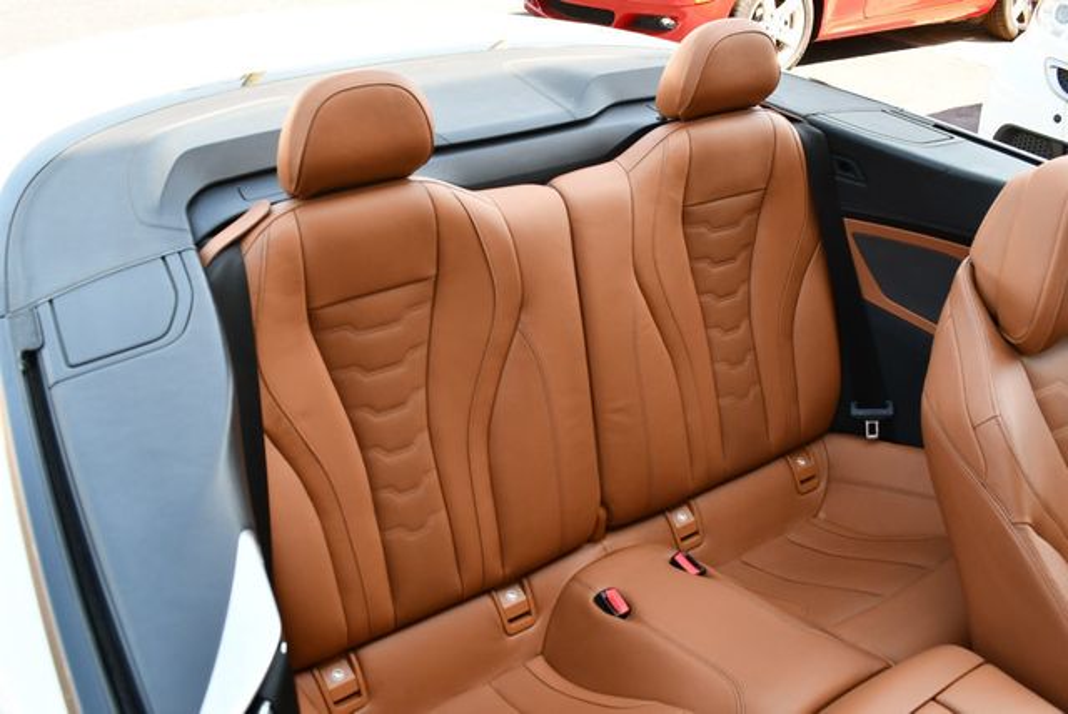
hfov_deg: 53.1
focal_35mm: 36
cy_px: 357
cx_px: 534
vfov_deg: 36.9
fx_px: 1069
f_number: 5
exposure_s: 1/250
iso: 400
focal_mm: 18
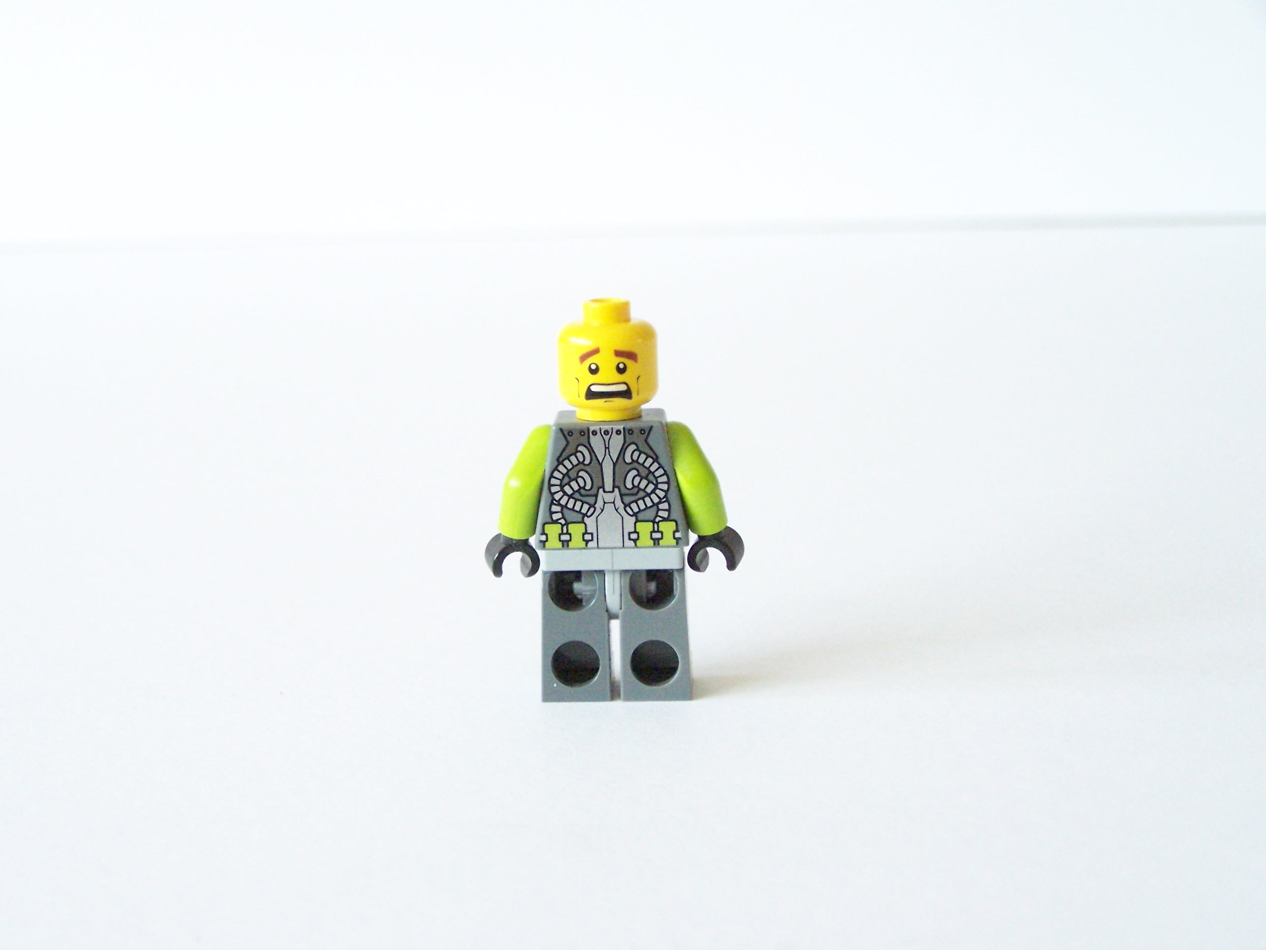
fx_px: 2450
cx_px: 633
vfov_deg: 21.9
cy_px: 475
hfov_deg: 29.0
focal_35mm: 67
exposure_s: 1/180
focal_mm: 11.1
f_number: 3.2
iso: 400
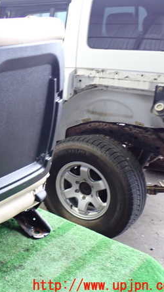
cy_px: 146
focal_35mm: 47
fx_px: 364
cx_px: -16
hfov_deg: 23.8
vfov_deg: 43.7
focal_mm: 5.79
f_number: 2.4
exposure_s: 1/30
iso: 500
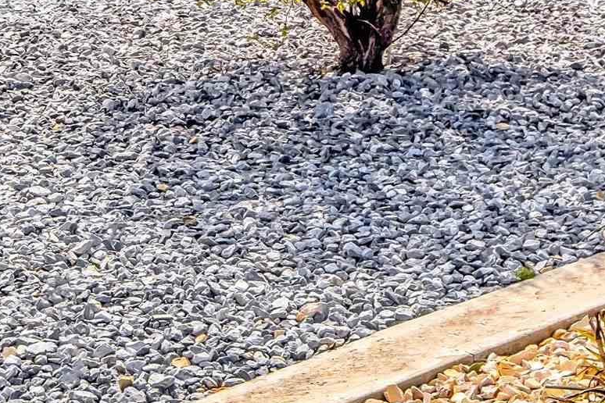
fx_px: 2067
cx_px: 384
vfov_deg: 10.5
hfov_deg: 16.6
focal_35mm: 123
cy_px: -294
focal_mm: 20.9
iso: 160
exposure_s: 1/280
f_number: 8
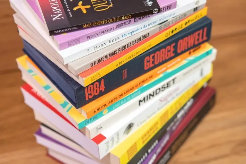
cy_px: 82
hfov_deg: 19.5
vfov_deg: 13.0
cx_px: 123
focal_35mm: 105
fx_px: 717
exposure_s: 1/80
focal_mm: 70
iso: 400
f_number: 7.1
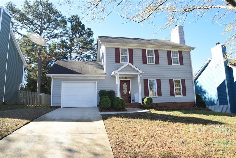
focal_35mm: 21
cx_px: 118
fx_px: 138
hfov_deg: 81.2
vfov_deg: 59.5
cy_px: 79
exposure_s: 1/160
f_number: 6.3
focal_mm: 14
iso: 100
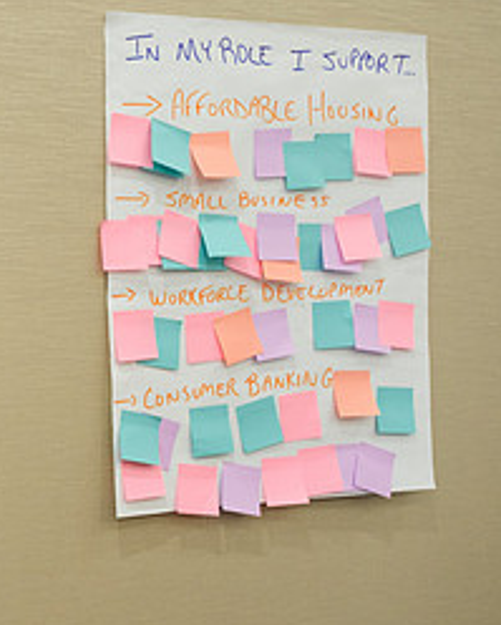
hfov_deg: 22.7
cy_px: 341
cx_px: -211
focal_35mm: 57
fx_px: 1055
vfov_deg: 33.0
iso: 1000
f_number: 1.8
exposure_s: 1/160
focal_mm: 17
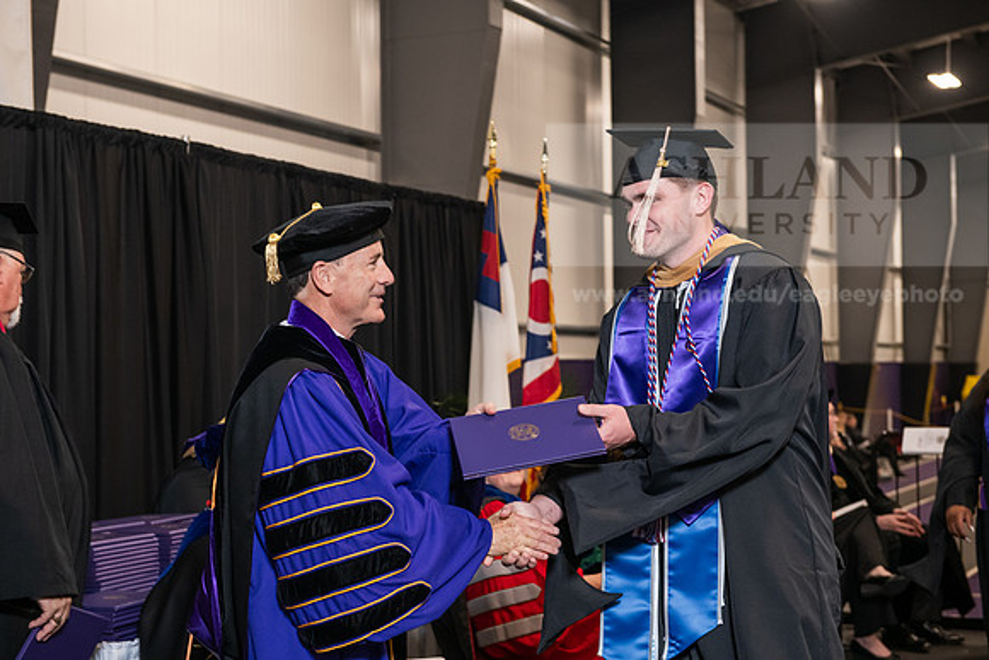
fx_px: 1704
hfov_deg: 32.4
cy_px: 330
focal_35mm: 62
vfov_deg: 21.9
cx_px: 494
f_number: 5
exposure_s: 1/125
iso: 2000
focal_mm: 62
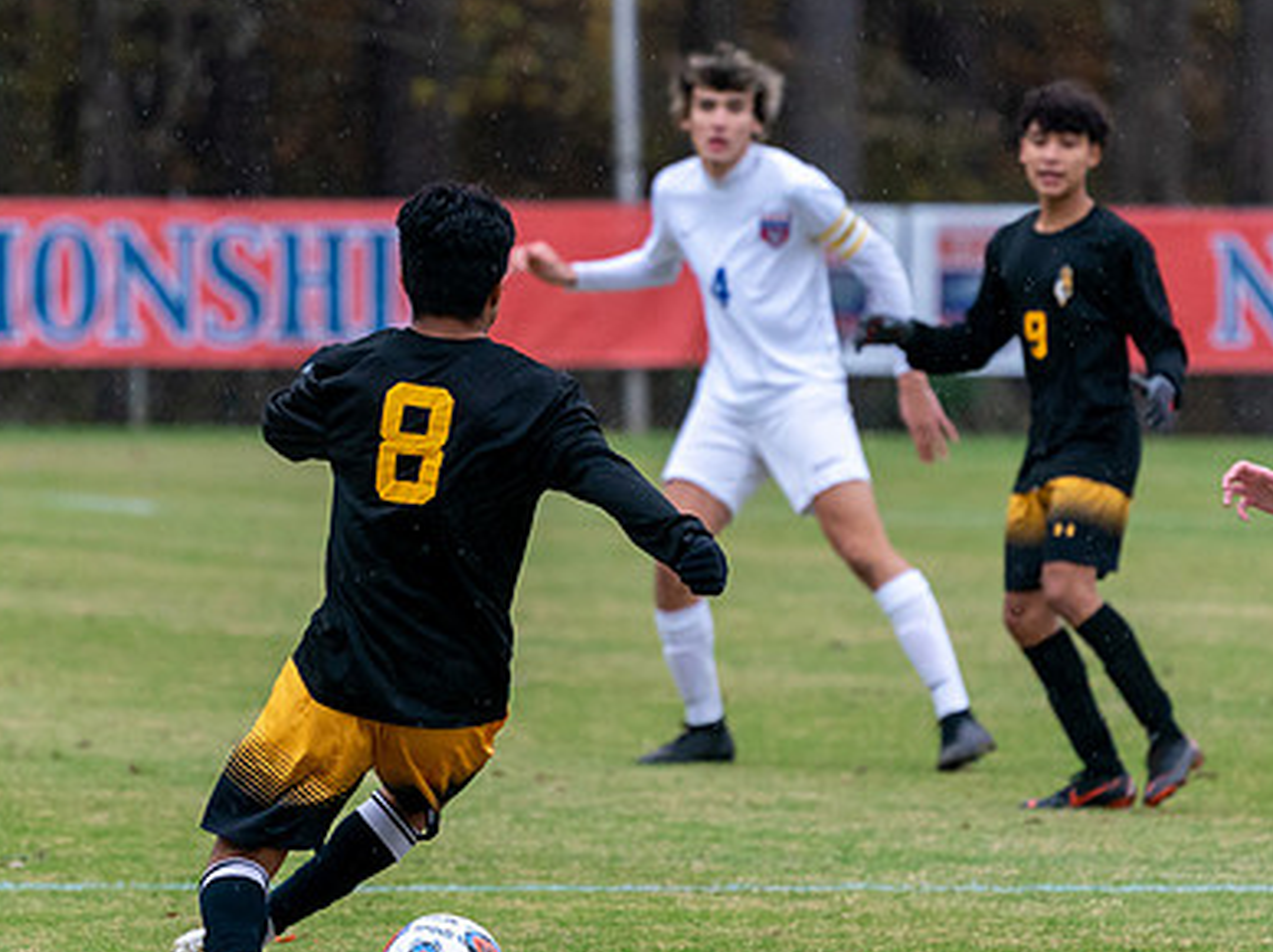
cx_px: 625
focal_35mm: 591
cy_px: 593
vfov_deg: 2.5
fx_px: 21714
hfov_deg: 3.4
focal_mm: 312
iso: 2500
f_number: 5.6
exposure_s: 1/800
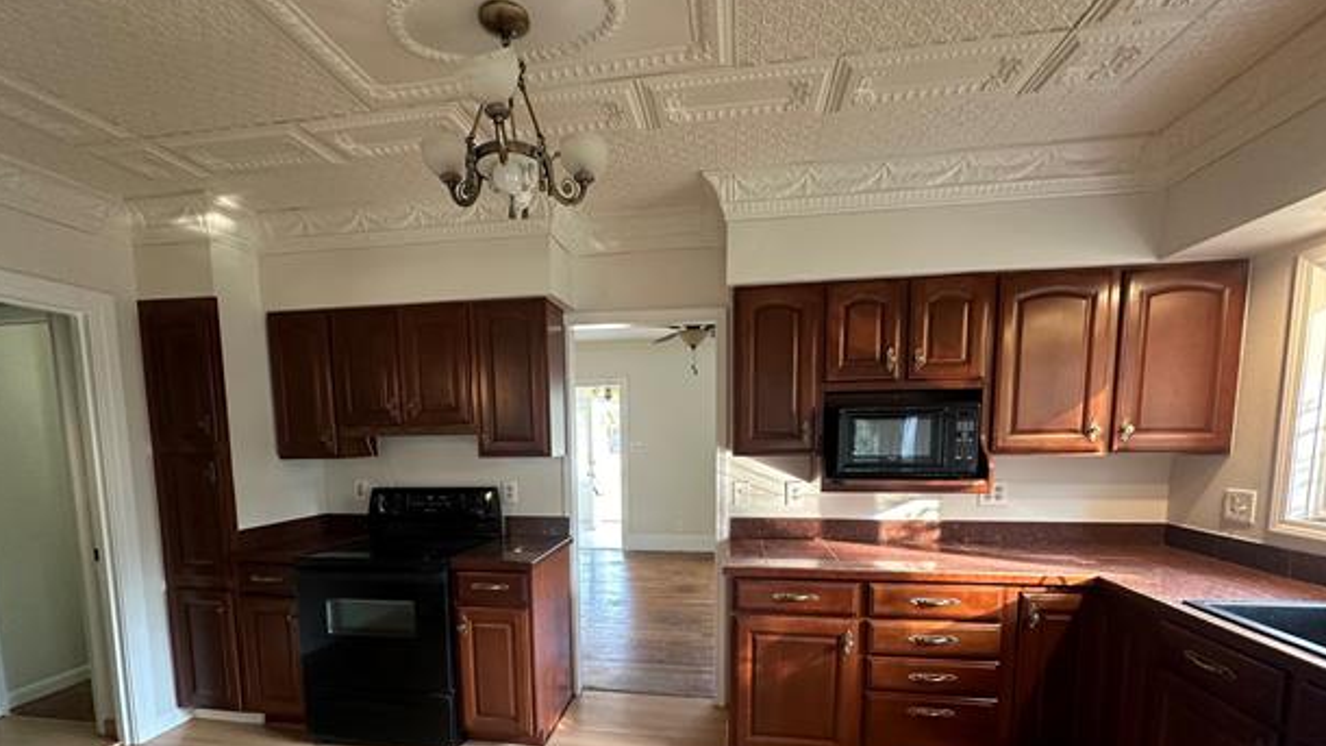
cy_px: 494
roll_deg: +0.4
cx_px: 648
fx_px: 563
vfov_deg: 65.4
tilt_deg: -5.9
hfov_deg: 99.4
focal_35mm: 16
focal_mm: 2.22
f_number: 2.2
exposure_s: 1/60
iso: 250
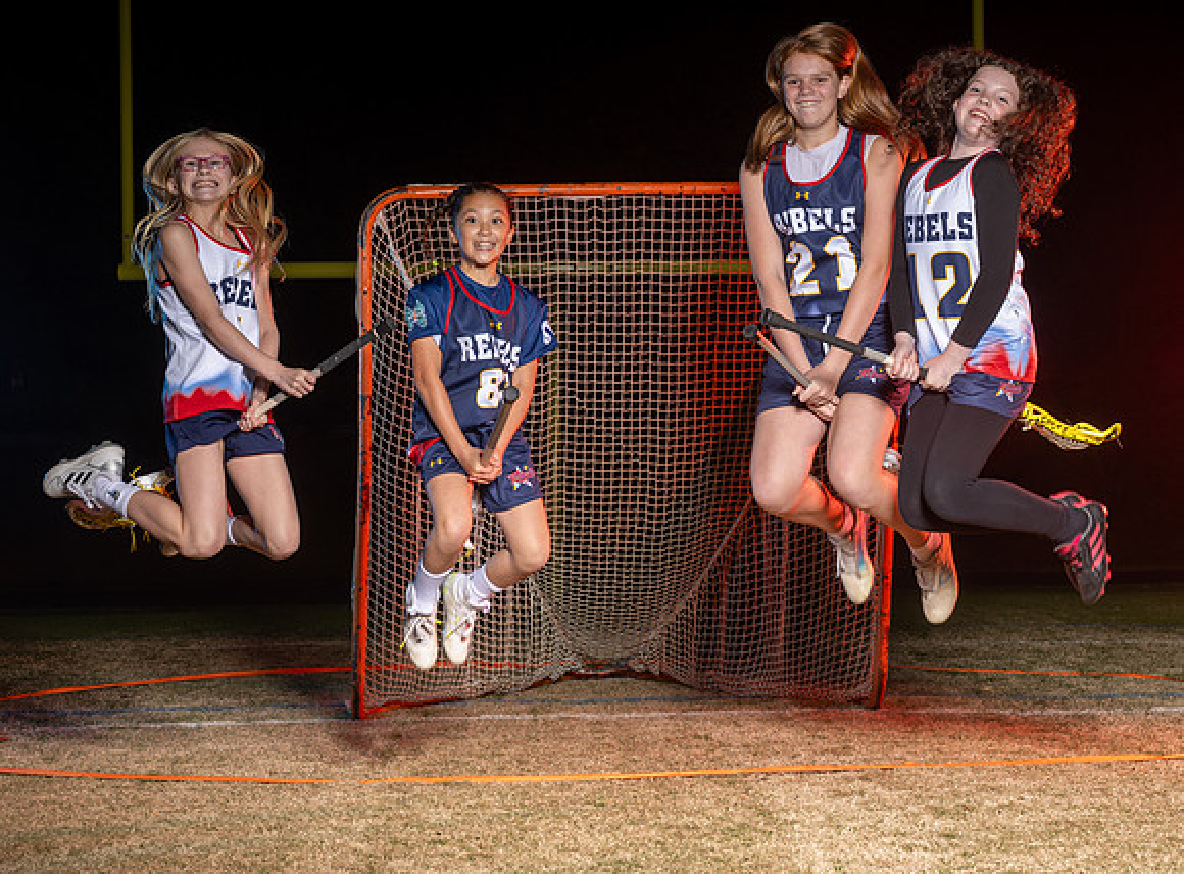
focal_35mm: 79
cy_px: 462
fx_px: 2695
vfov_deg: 18.4
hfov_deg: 24.8
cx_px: 651
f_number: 8
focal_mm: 70
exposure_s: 1/200
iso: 64
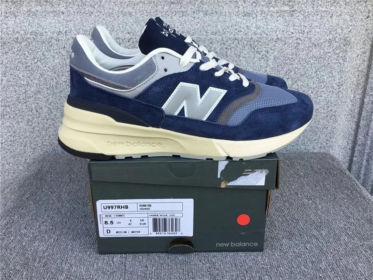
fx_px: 334
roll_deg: +0.2
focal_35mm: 31
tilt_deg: -21.6
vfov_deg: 45.4
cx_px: 186
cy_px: 140
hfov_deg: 58.4
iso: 25
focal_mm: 3.3
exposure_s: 1/162
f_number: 2.4
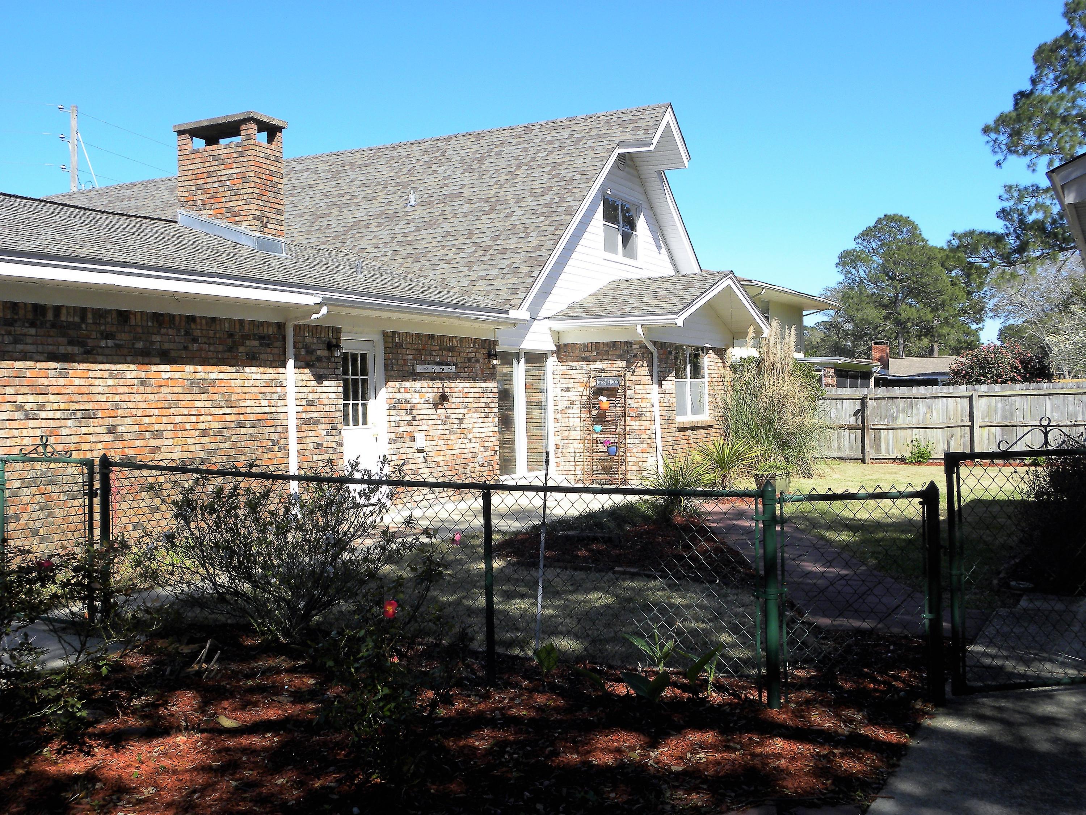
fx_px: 1161
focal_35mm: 37
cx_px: 543
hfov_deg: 50.1
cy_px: 408
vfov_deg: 38.7
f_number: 5.6
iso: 64
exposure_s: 1/216
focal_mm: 6.6
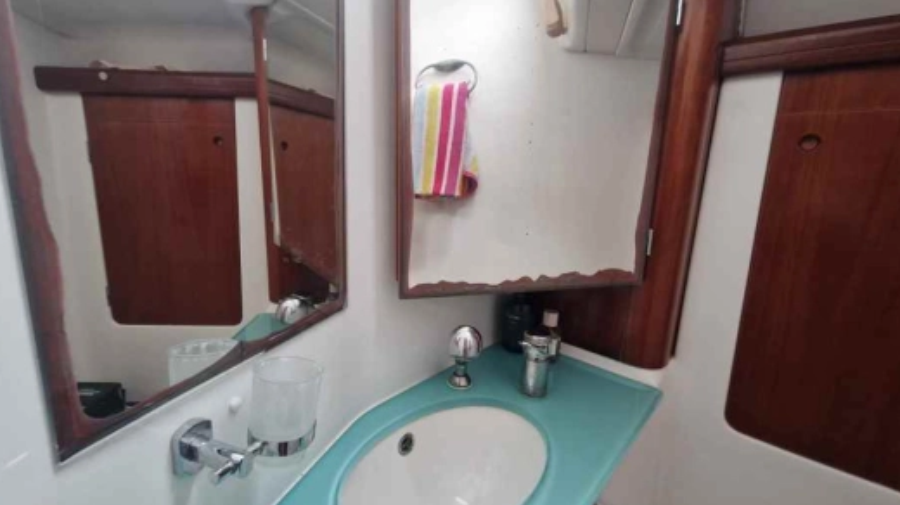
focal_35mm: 15
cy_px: 259
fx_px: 358
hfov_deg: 103.0
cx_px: 438
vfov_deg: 70.4
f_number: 2.2
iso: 400
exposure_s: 1/33
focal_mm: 2.2
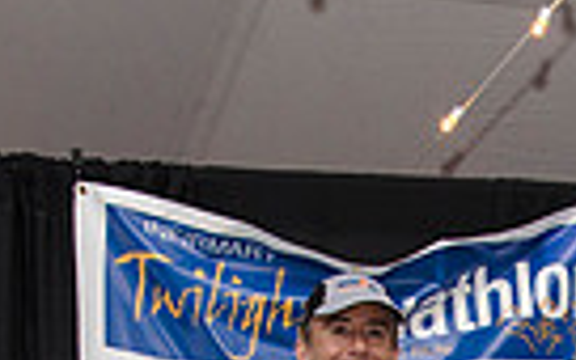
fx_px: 2559
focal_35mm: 163
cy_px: 792
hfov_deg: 12.6
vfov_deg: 7.6
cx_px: 627
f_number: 5.6
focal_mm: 25
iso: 800
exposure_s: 1/80
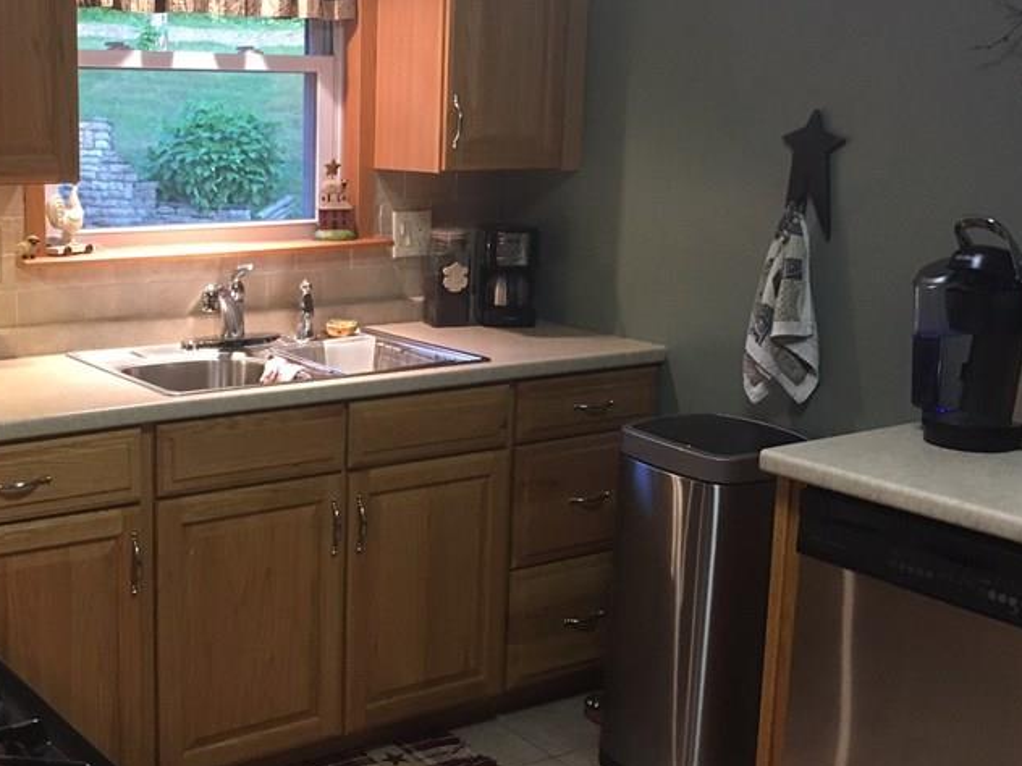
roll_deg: -0.8
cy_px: 360
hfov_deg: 39.6
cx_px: 289
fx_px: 1388
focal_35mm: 47
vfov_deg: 30.9
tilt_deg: -11.2
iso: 160
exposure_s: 1/30
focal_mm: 4.15
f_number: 2.2
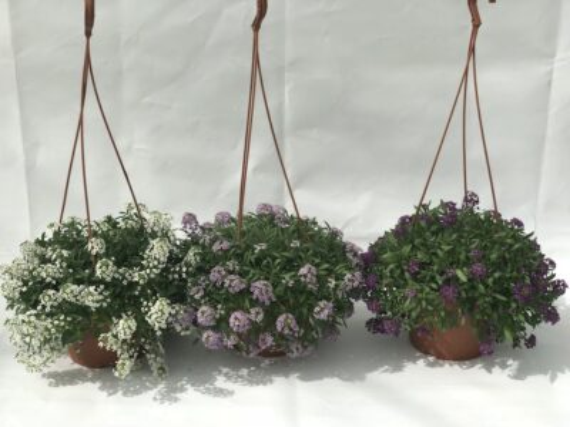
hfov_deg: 36.8
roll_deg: -0.3
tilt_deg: -22.0
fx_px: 856
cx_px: 285
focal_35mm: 52
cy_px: 214
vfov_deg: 28.0
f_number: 2.4
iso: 16
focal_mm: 6
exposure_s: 1/331
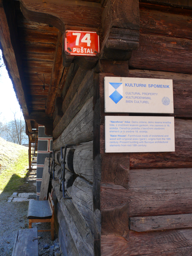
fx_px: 259
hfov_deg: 40.7
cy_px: 128
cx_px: 96
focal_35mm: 35
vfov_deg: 52.6
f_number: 3.6
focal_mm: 7.4
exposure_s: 1/125
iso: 100
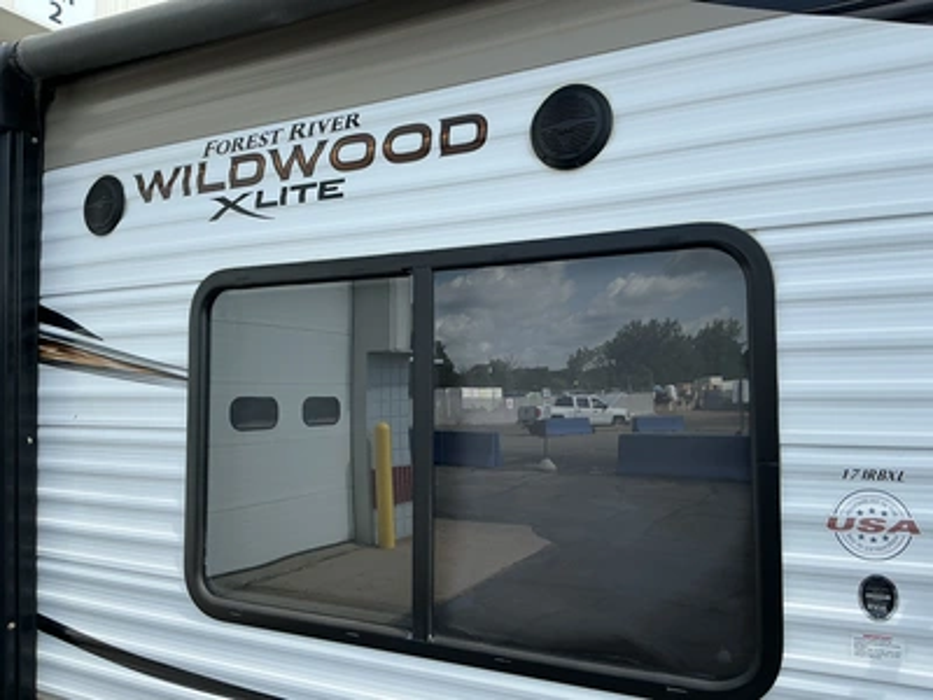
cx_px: 466
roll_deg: +1.3
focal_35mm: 28
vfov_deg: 49.7
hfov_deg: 63.4
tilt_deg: +5.5
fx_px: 755
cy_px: 350
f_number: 1.8
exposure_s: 1/1279
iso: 25
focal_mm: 3
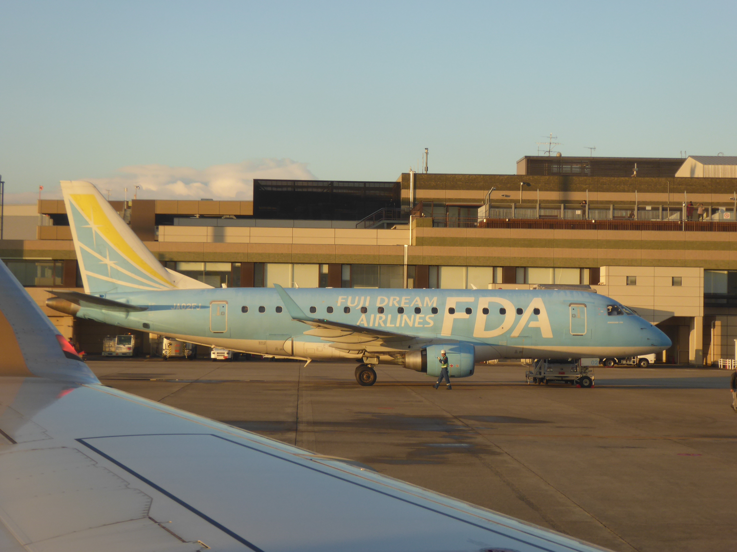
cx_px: 368
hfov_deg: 21.5
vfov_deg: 16.2
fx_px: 1937
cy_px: 276
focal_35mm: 91
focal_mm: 15
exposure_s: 1/100
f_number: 4.8
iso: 100
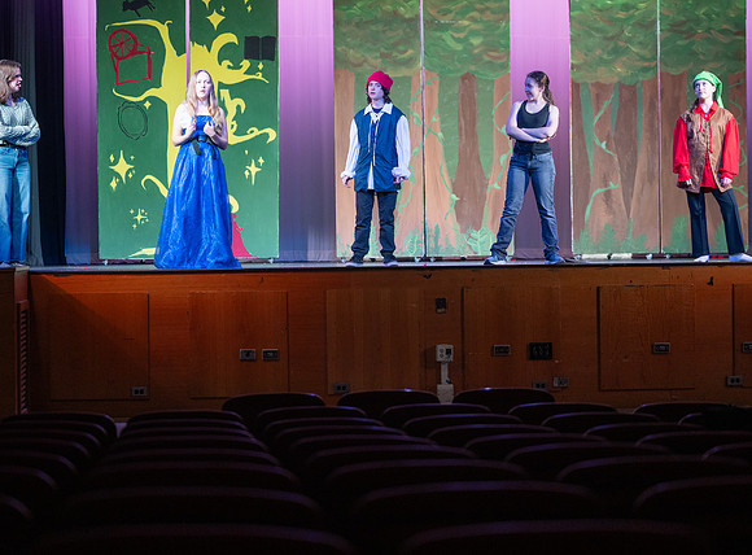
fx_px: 2118
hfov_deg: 20.1
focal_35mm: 98
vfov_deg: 14.9
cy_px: 251
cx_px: 363
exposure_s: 1/320
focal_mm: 81
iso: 900
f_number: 2.8
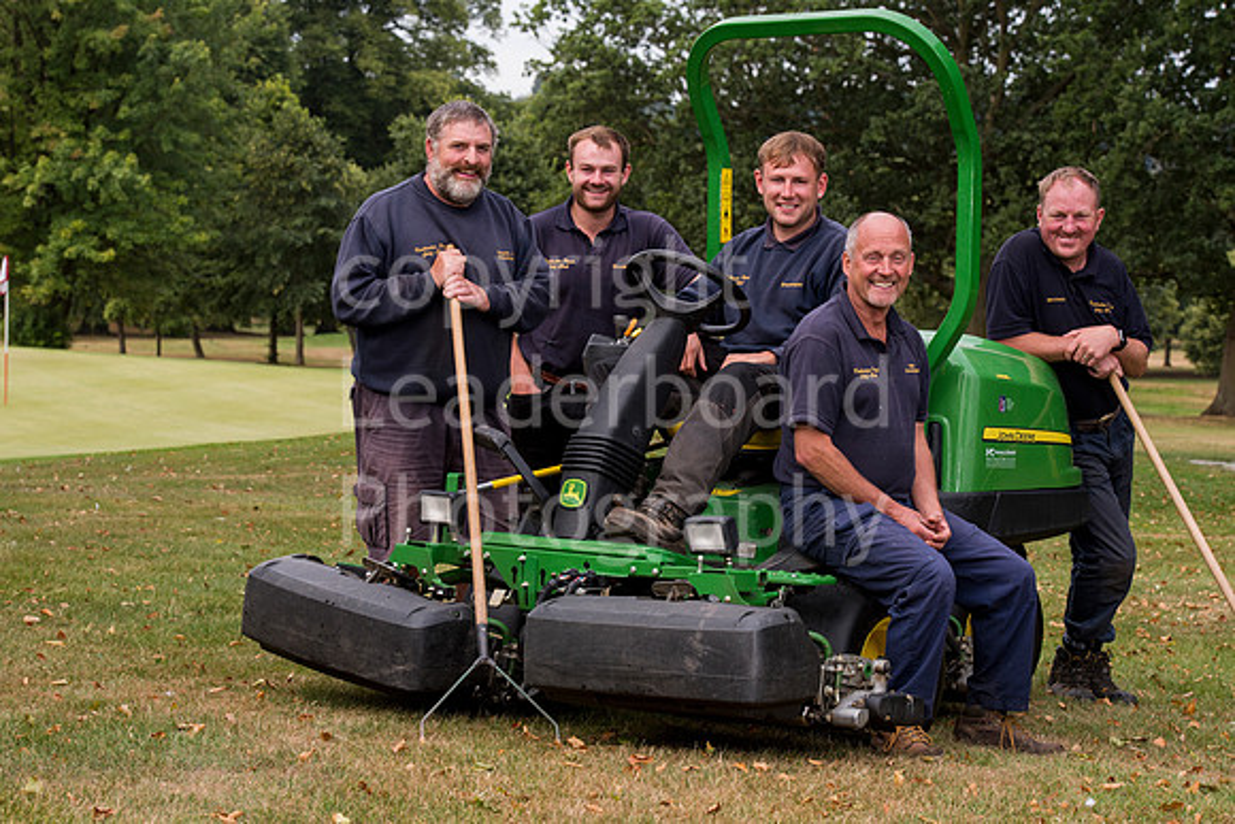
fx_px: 2917
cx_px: 618
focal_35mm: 85
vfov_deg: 16.1
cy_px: 412
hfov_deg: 23.9
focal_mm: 85
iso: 400
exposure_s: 1/200
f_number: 8
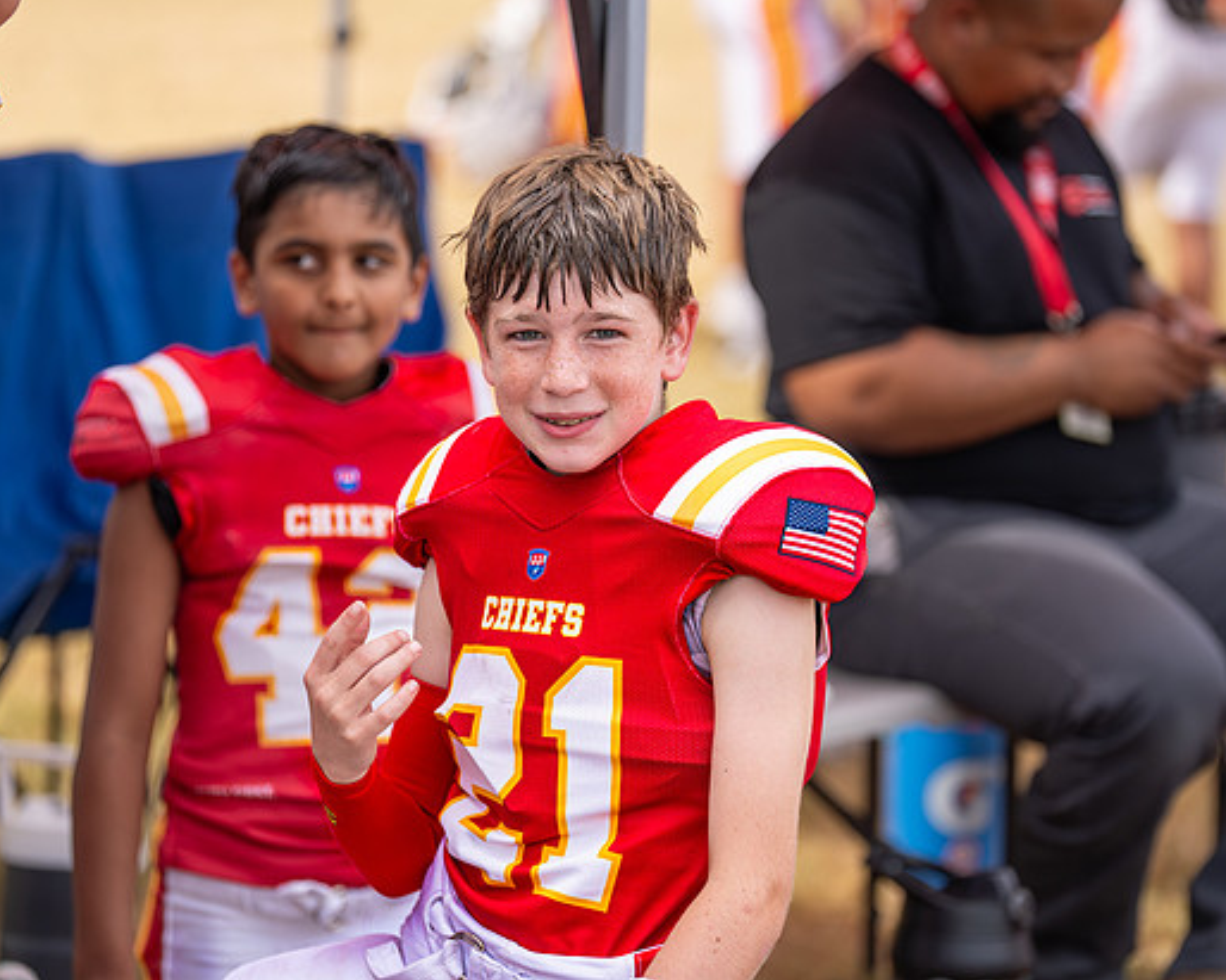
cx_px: 593
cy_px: 487
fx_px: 5768
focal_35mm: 159
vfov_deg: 9.7
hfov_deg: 12.1
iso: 160
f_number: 2.8
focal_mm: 139
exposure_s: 1/1600
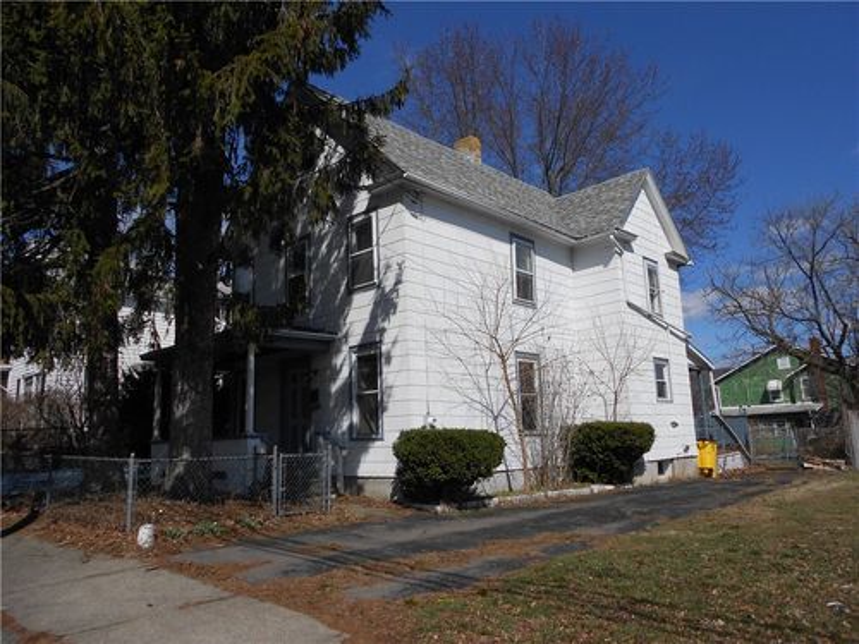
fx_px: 645
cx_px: 430
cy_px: 322
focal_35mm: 26
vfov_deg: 53.1
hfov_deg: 67.3
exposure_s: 1/400
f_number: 8
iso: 80
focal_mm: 4.6
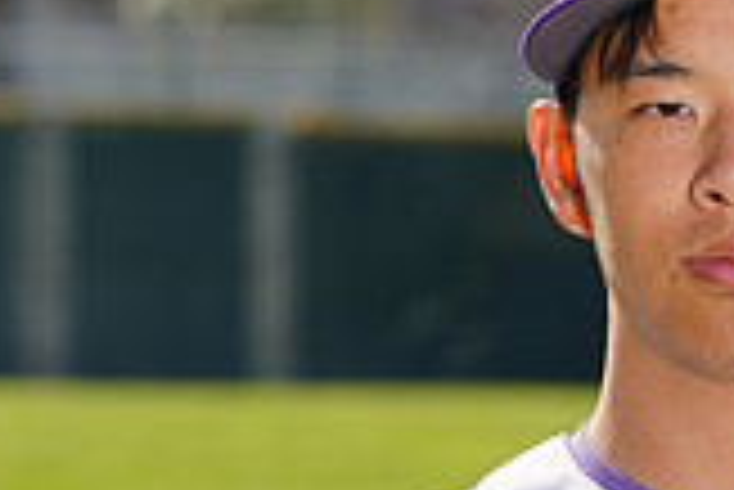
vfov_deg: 2.0
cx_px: 808
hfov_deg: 3.0
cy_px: 836
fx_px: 14223
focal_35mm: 697
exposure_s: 1/250
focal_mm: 196
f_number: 9
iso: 100
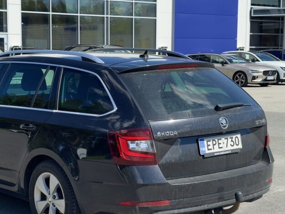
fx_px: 651
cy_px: 140
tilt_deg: -5.6
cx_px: 80
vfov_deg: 18.6
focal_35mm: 79
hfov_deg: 24.5
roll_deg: +0.3
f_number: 1.78
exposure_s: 1/2833
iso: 64
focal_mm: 6.76
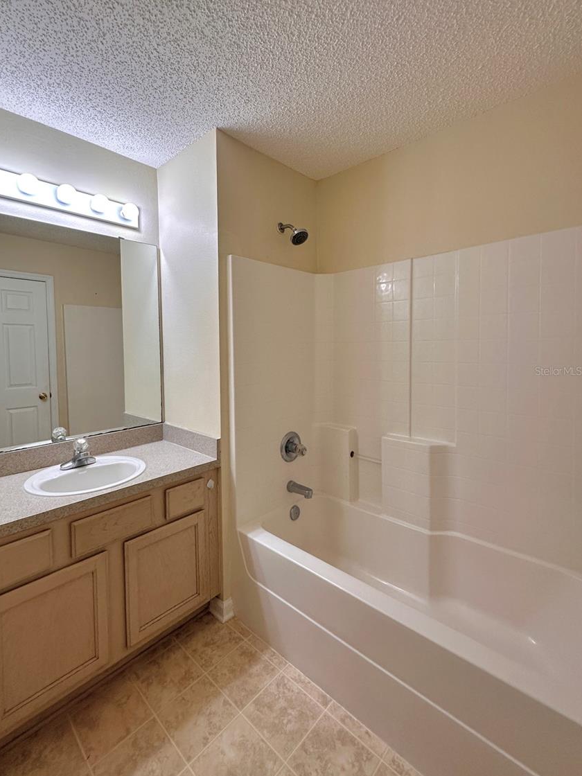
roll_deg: -0.9
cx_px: 272
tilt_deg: -3.5
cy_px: 371
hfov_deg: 81.6
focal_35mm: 15
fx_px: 336
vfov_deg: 98.1
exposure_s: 1/120
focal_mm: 2.22
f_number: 2.2
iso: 160
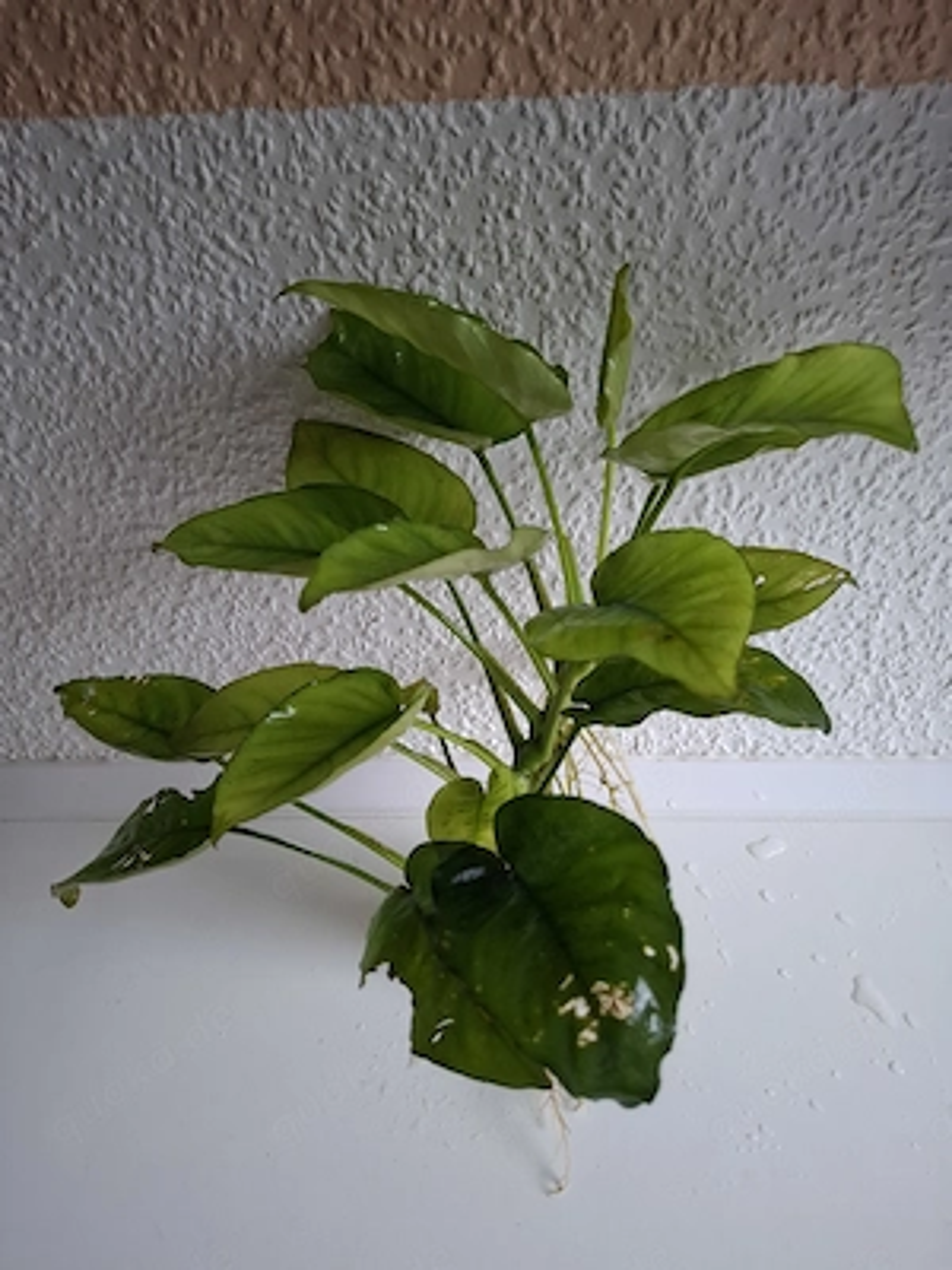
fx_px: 843
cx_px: 476
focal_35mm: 23
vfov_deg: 73.9
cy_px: 635
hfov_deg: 58.9
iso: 320
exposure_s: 1/33
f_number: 1.8
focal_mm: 5.54
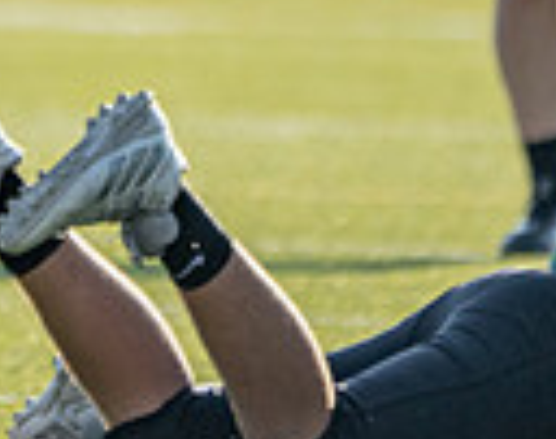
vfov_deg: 0.7
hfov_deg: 0.9
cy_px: -215
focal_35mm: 2165
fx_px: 35437
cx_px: -277
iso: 400
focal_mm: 400
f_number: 5.6
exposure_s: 1/1250
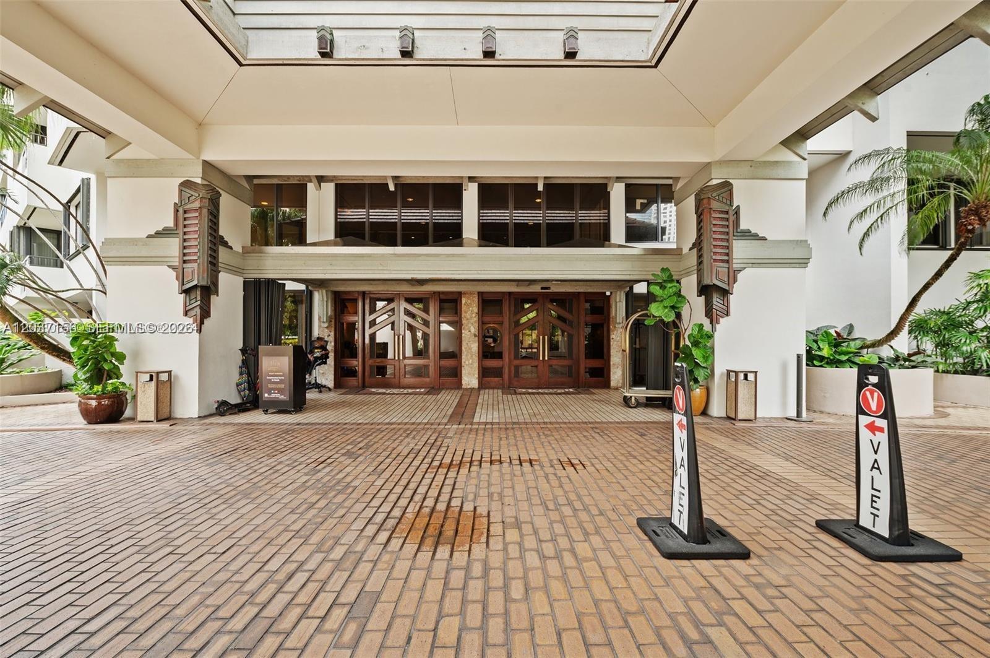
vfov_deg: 73.6
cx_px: 495
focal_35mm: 16
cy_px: 329
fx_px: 440
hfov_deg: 96.8
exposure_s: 1/8
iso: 200
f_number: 8
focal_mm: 16
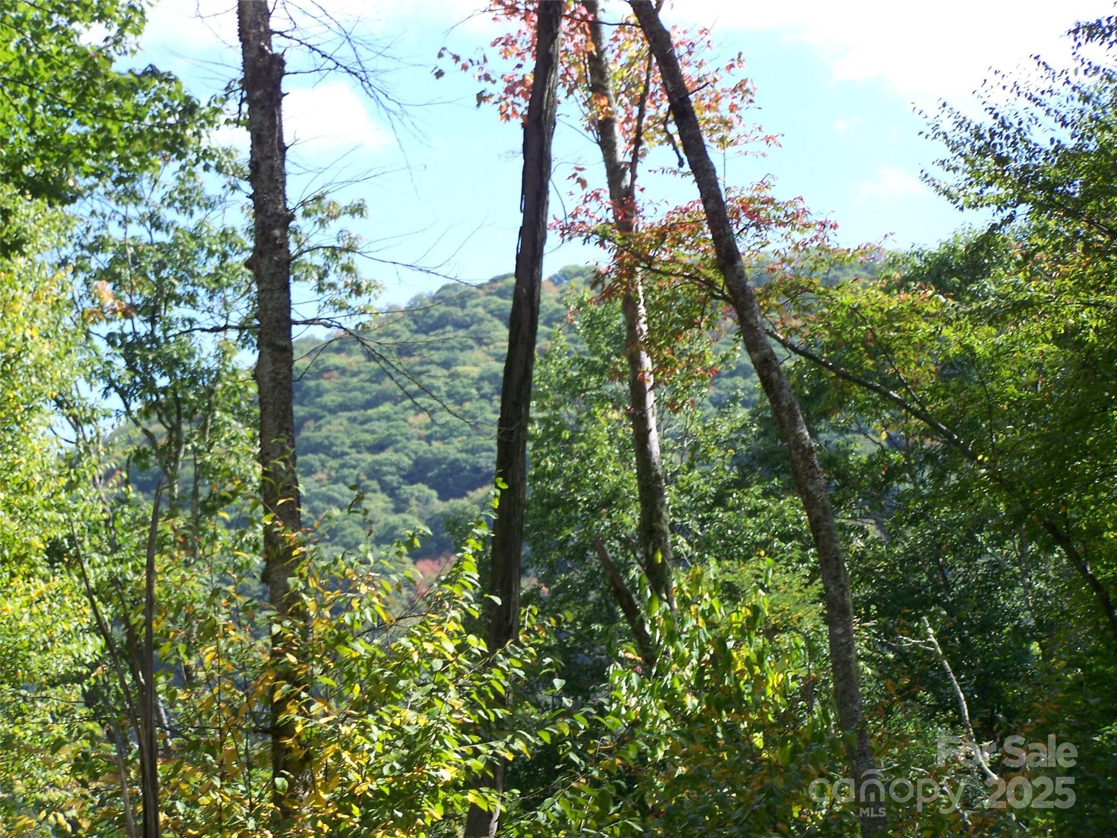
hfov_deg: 16.8
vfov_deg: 12.7
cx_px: 558
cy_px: 419
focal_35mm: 117
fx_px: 3775
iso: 64
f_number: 3.3
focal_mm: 19.4
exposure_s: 1/250
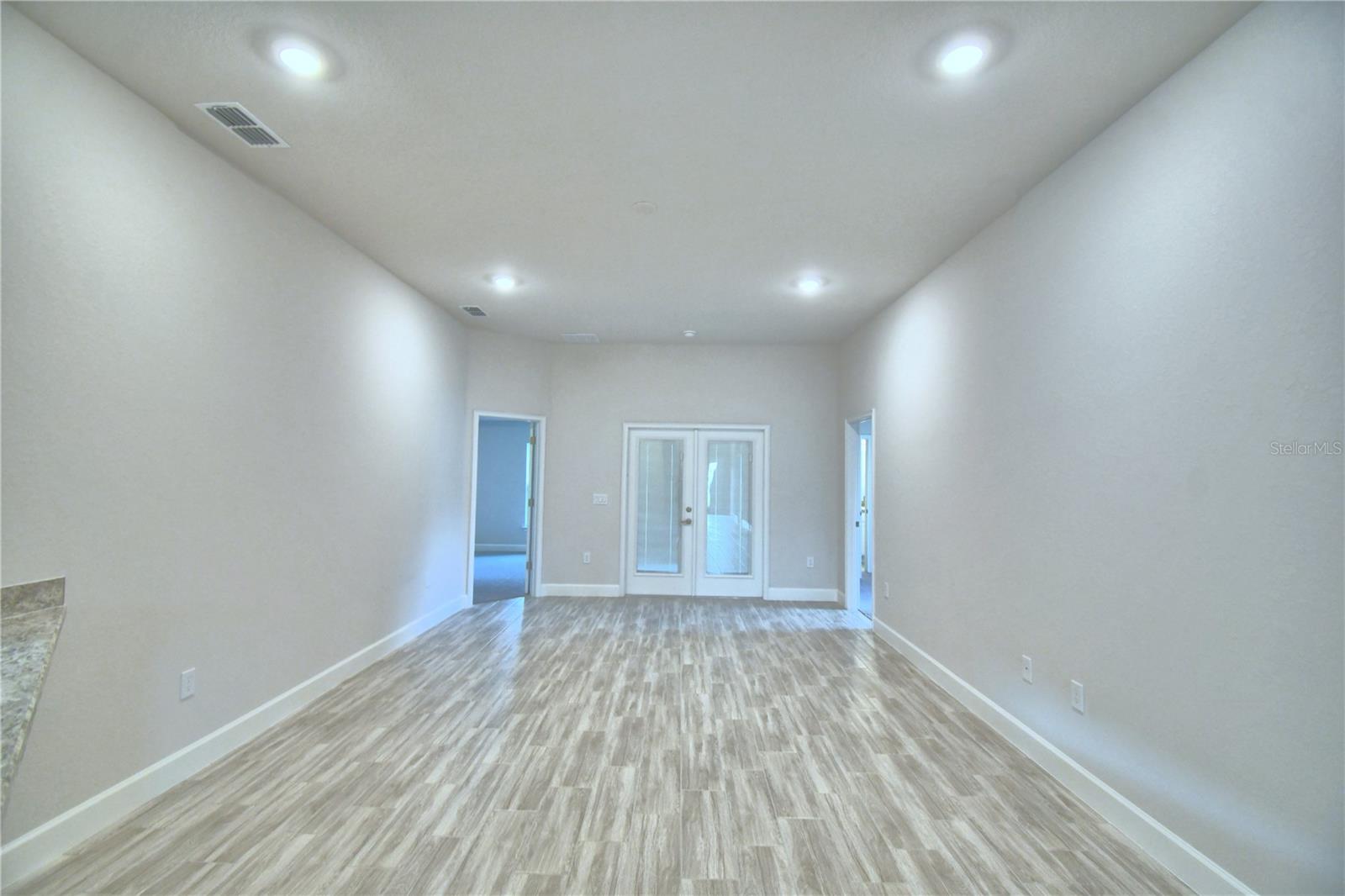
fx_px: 560
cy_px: 448
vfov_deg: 77.3
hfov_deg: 100.4
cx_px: 672
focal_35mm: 15
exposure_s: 1/30
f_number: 4.5
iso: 400
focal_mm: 10
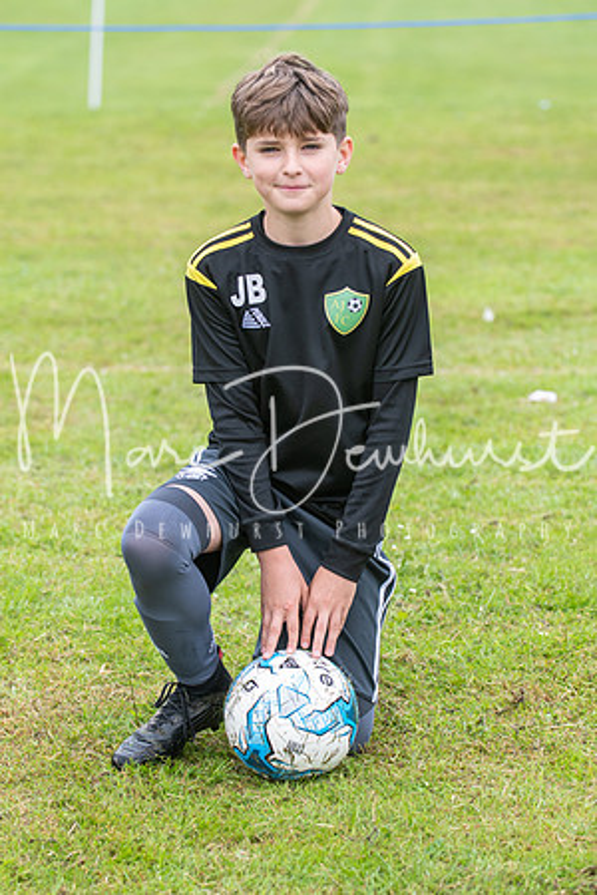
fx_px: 3806
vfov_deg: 13.4
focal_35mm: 153
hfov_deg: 9.0
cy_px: 448
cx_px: 298
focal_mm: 102
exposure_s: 1/320
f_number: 5
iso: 500
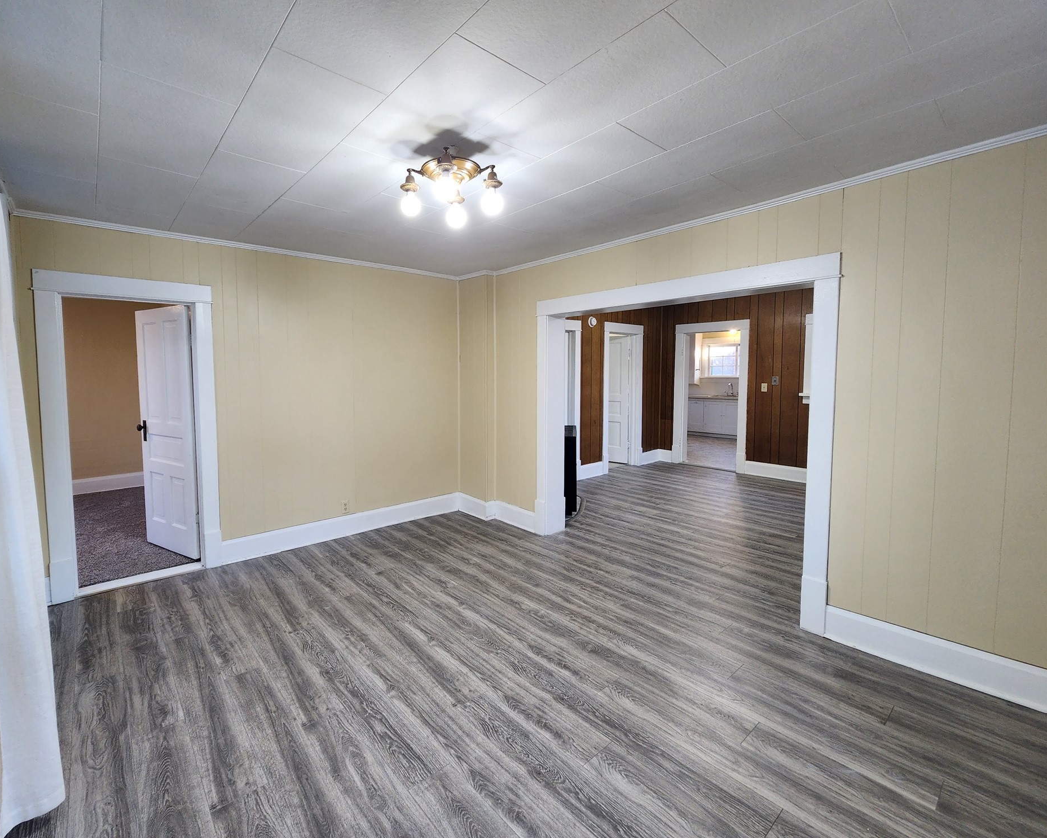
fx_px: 434
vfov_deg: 88.0
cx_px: 472
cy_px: 406
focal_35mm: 14
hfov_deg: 100.4
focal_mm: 2.2
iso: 160
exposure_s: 1/60
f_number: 2.2
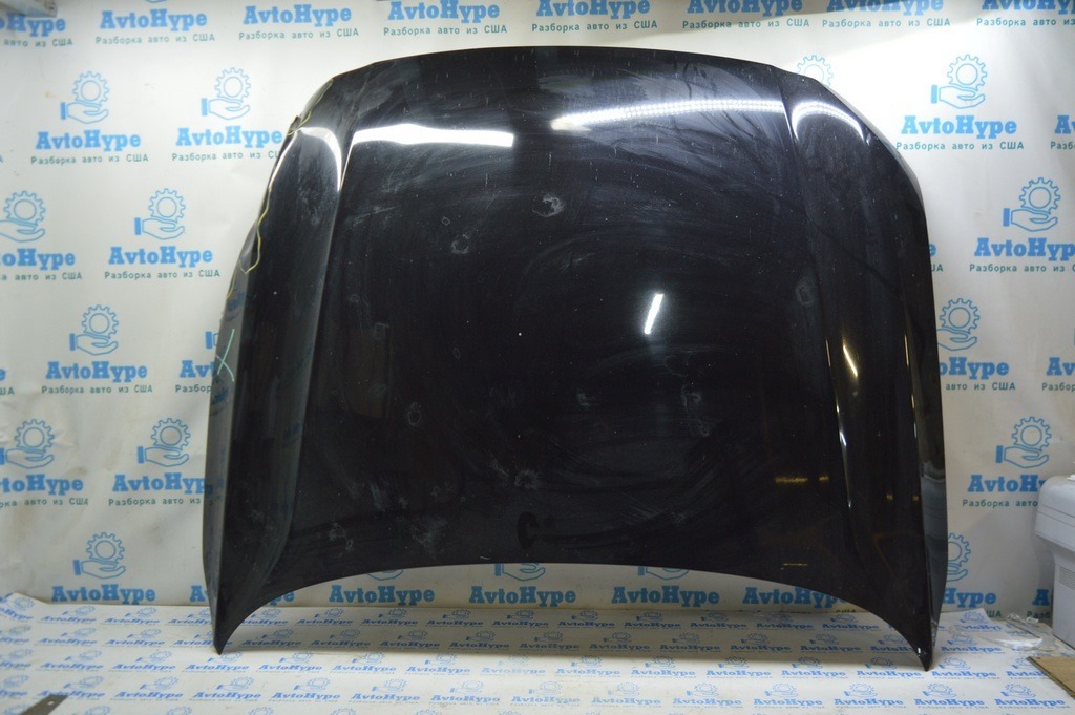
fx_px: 895
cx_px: 538
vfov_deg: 43.5
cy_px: 358
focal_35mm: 30
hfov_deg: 62.0
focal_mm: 20
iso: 400
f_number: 3.5
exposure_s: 1/40
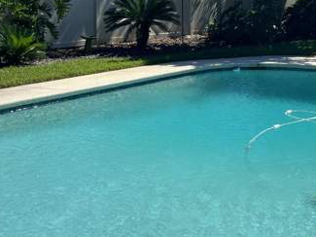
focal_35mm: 64
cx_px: 234
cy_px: 13
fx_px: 584
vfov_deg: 22.3
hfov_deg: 29.8
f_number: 1.5
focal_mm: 5.7
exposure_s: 1/3831
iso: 50
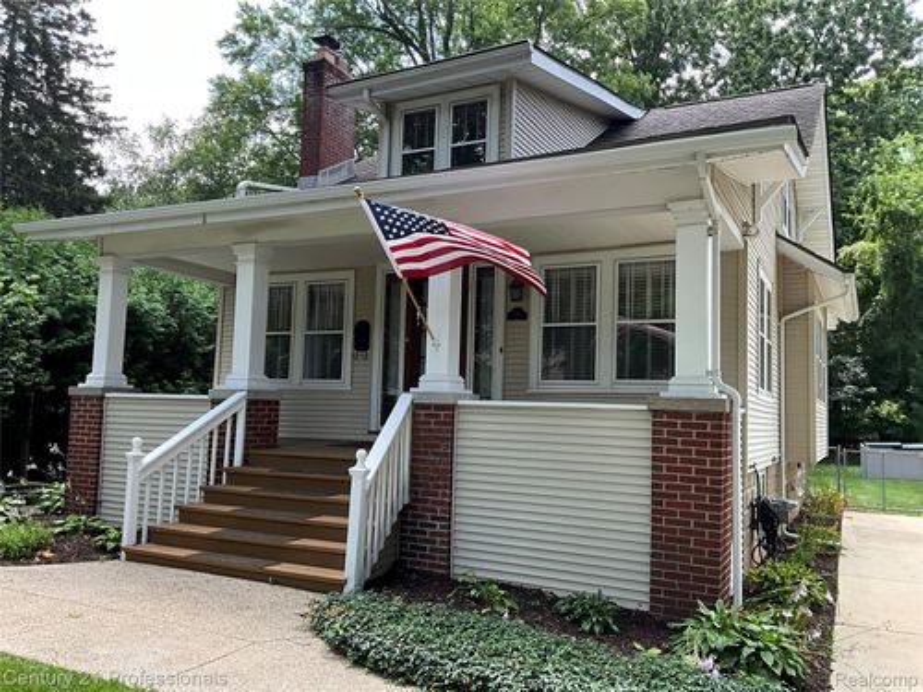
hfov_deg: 61.7
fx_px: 773
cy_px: 346
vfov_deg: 48.2
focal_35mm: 29
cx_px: 462
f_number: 1.8
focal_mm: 3
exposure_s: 1/217
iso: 20
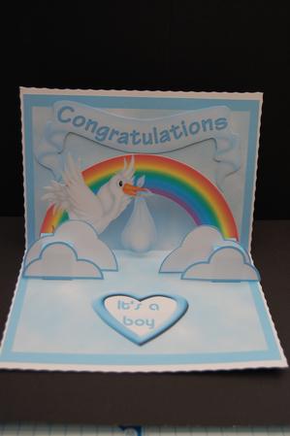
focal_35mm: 46
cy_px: 218
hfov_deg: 28.9
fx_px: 562
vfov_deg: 42.3
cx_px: 145
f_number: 5
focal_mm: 31
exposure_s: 1/100
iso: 400
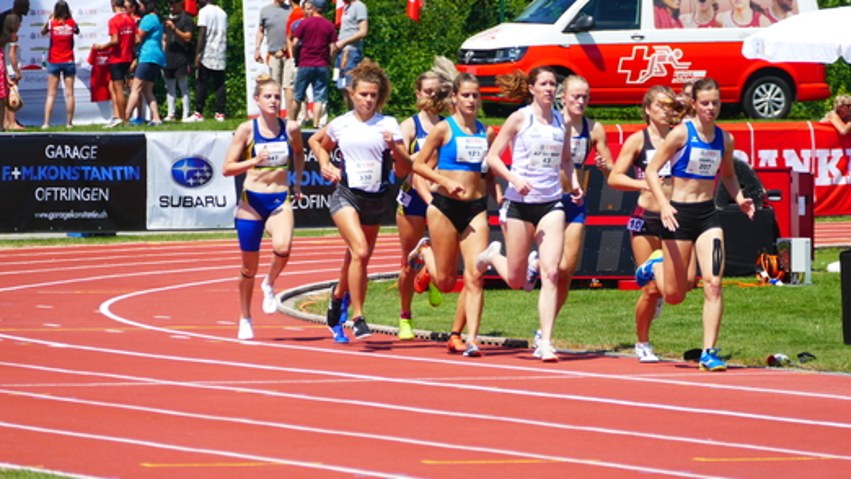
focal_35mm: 403
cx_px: 424
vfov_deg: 3.0
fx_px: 9097
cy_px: 287
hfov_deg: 5.4
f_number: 4
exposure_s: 1/1000
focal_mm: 135.82
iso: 125
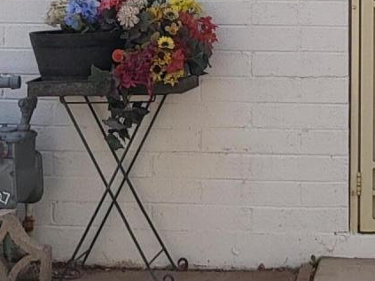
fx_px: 1332
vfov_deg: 11.6
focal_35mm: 123
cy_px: -127
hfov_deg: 15.9
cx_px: 322
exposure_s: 1/631
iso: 50
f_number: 1.8
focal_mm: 4.25
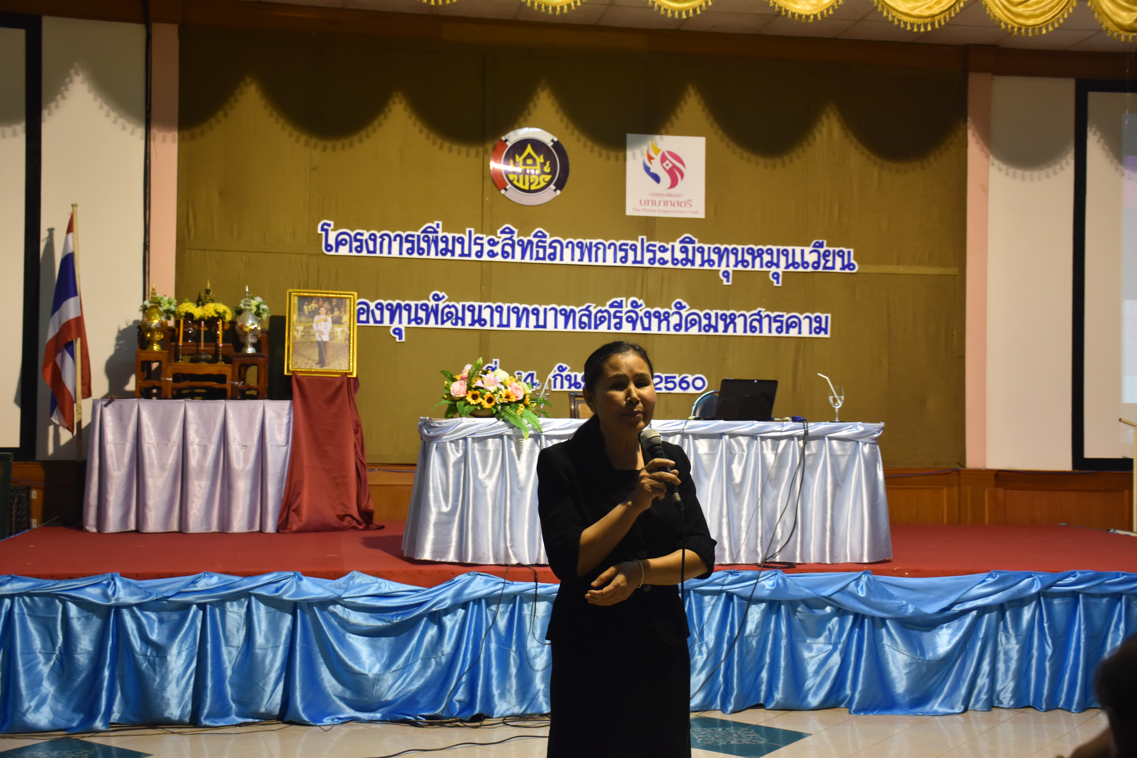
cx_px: 568
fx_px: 1421
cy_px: 379
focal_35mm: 45
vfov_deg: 29.9
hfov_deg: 43.6
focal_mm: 30
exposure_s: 1/60
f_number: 4
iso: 1000
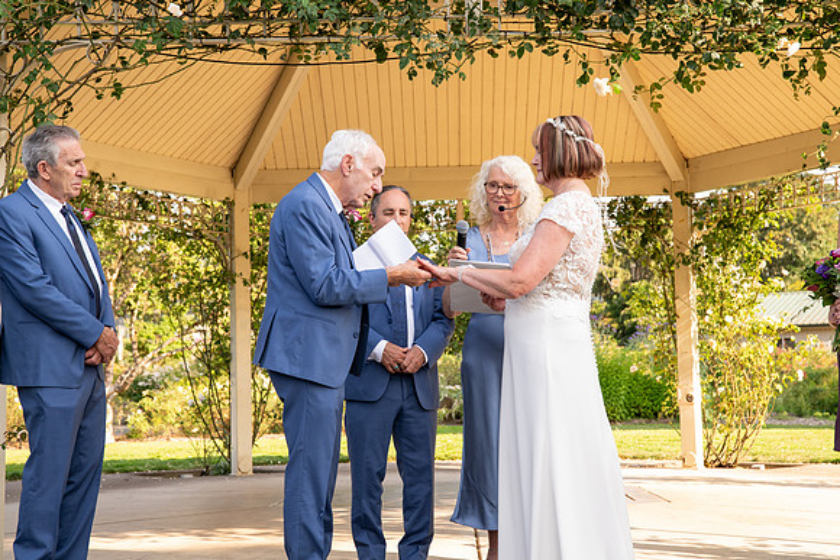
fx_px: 1447
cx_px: 420
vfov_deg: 21.9
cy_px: 280
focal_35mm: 62
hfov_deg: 32.4
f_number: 5.6
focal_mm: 62
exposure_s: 1/400
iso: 640
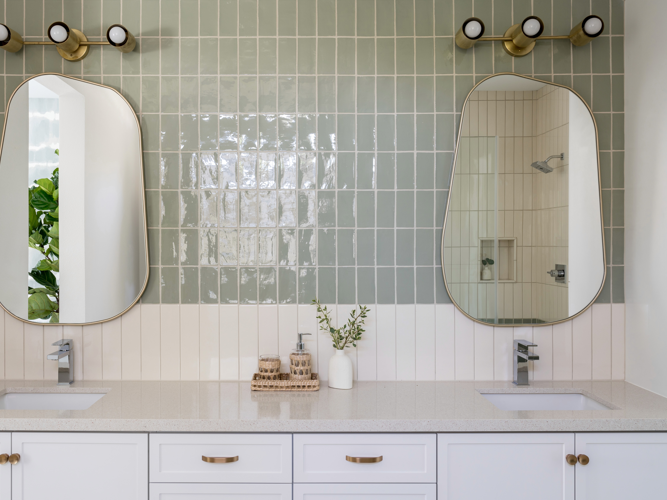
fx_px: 636
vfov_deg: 42.9
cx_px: 290
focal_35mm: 33
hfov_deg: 55.2
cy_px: 251
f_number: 9
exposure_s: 1/1.67
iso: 200
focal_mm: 30
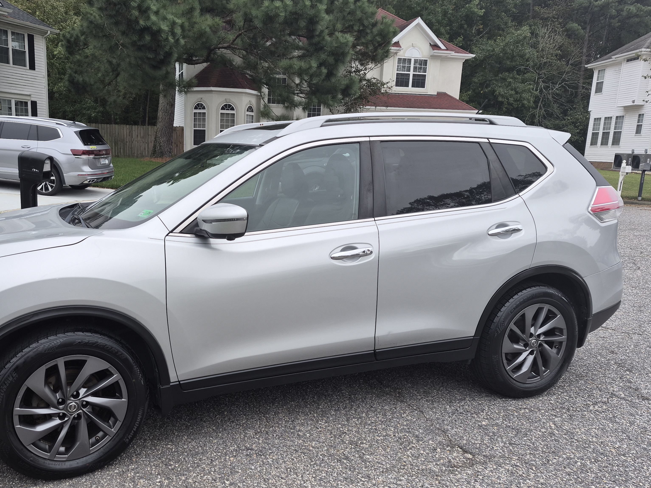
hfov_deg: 59.1
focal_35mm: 30
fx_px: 564
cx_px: 241
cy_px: 271
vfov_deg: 46.7
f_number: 1.8
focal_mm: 5.4
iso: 25
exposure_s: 1/246
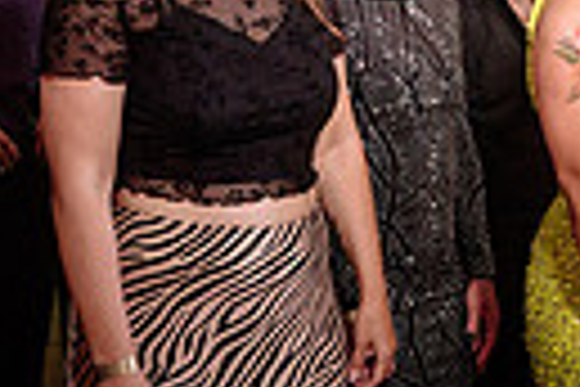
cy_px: 137
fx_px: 1772
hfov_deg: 17.9
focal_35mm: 110
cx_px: 643
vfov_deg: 12.4
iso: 500
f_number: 2.8
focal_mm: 24
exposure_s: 1/160
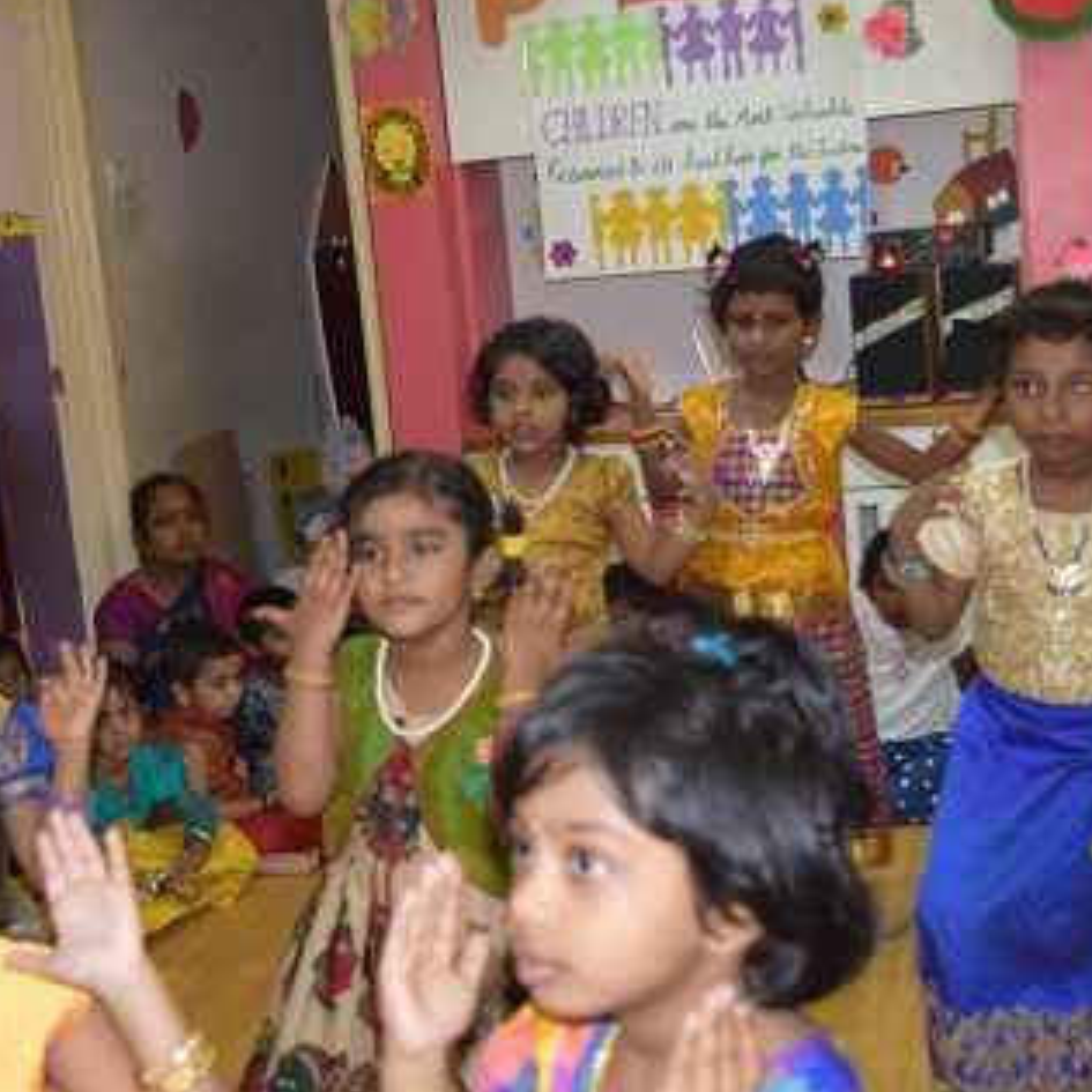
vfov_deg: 30.7
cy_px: 569
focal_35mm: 56
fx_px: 1992
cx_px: 336
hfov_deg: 30.4
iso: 720
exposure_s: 1/30
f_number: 3.8
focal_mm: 23
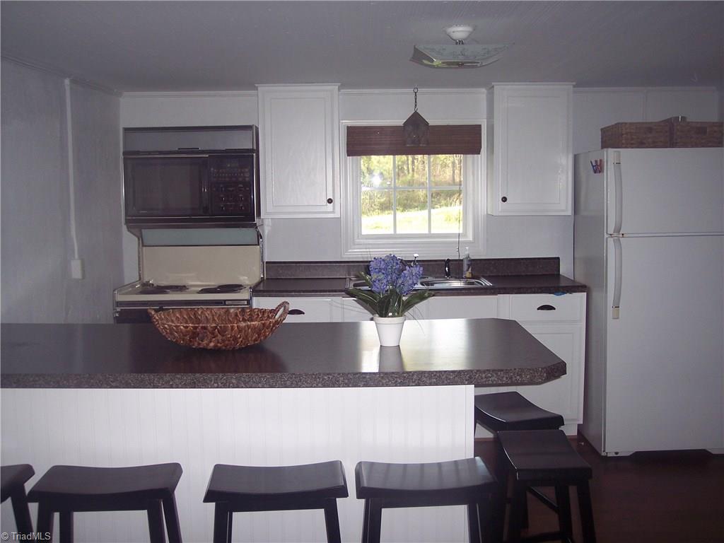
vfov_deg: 36.8
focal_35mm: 39
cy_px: 272
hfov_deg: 47.9
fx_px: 816
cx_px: 362
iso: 100
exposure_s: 1/60
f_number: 2.8
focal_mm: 8
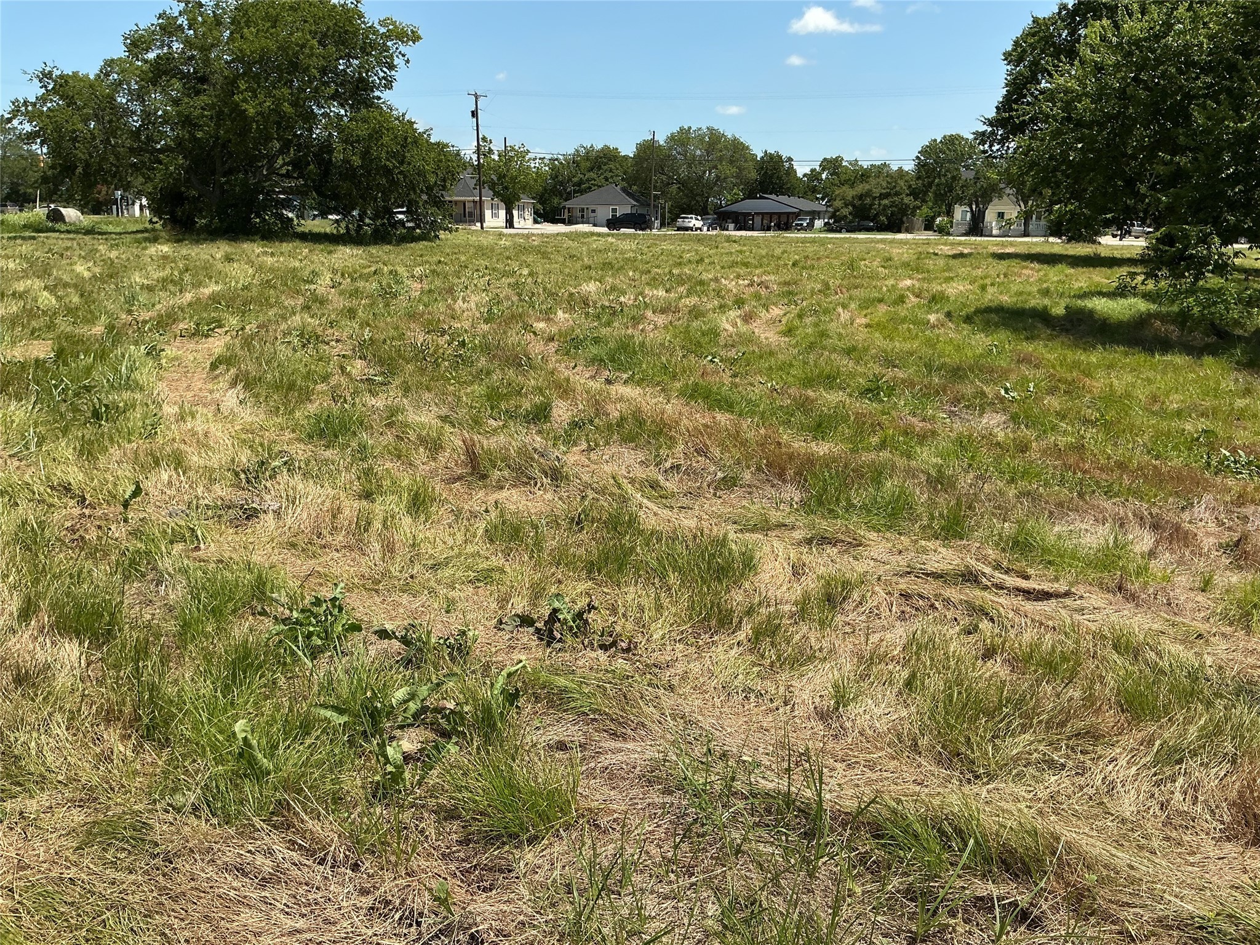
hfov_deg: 61.7
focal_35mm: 29
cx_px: 630
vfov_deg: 48.2
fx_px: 1056
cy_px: 472
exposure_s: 1/1786
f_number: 1.8
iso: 25
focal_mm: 3
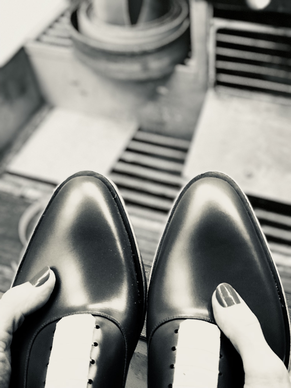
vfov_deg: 33.8
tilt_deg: -43.8
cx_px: 146
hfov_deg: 25.7
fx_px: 639
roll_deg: +8.9
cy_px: 194
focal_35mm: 57
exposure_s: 1/50
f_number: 2.8
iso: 160
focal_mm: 6.6
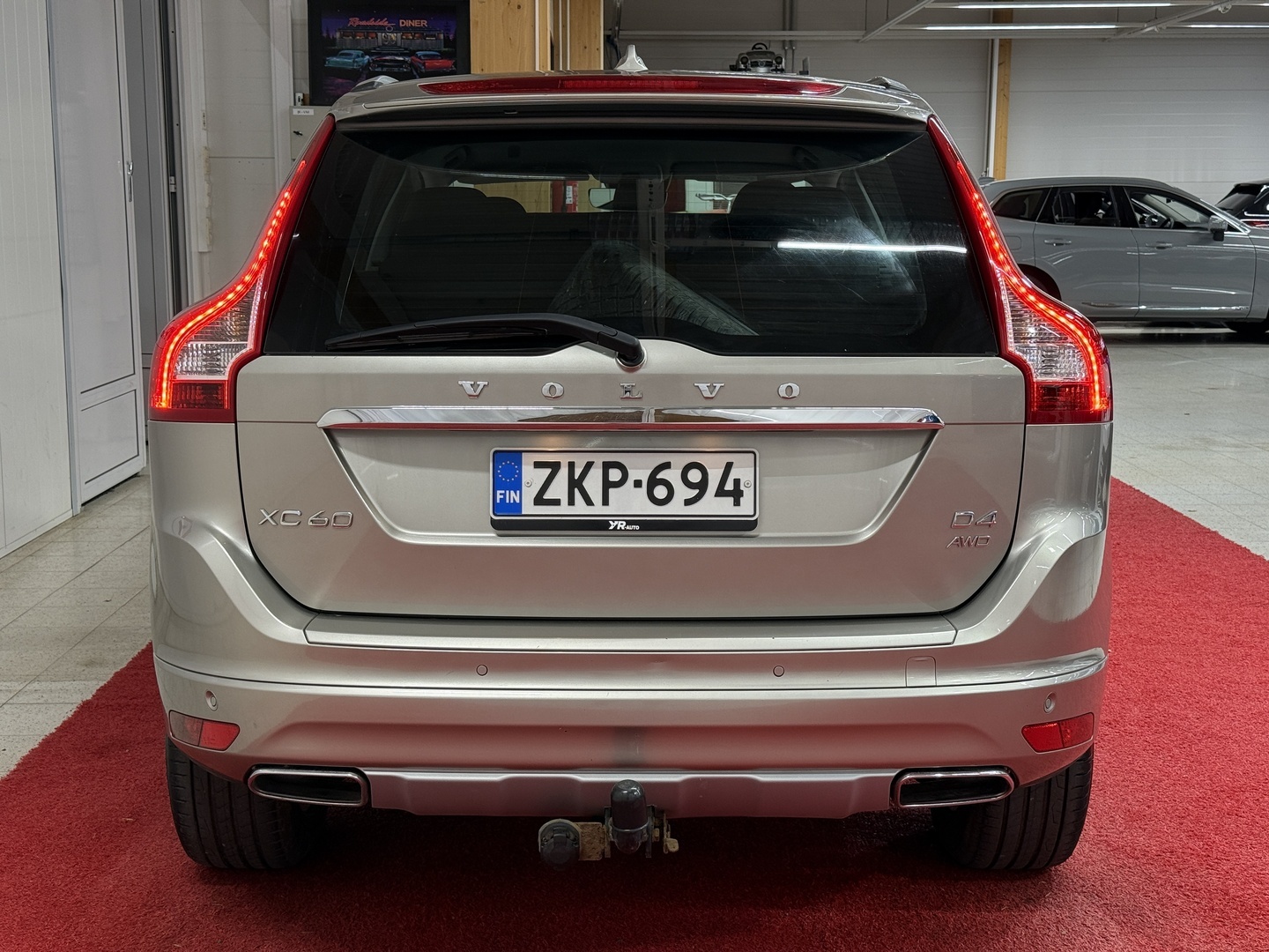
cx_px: 634
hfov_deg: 39.7
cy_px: 476
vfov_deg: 30.3
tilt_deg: -8.3
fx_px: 1760
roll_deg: +0.1
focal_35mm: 48
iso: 50
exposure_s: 1/50
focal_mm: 6.76
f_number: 1.78
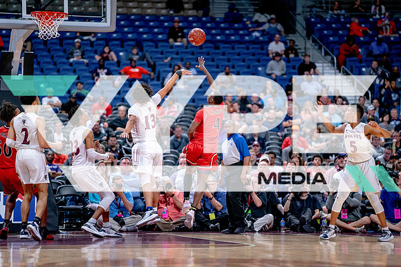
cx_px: 200
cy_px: 134
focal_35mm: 200
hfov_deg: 10.3
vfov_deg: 6.9
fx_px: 2228
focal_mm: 200
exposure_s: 1/1000
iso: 2500
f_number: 2.8
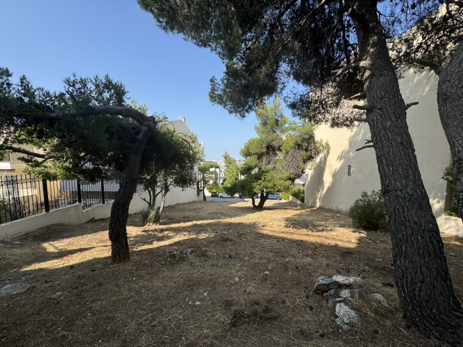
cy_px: 174
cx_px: 232
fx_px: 187
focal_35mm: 14
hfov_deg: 102.1
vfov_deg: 85.7
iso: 50
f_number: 2.2
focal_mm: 2.22
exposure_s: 1/1299
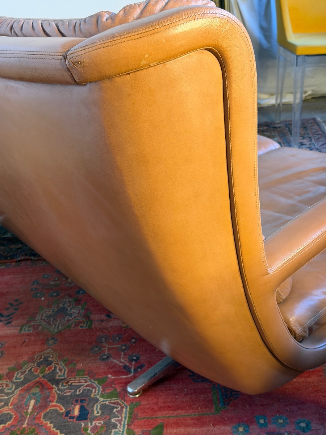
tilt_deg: -23.3
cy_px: 218
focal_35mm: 48
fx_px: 603
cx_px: 163
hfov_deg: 30.3
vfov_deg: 39.7
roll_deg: +5.3
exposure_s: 1/50
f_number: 1.78
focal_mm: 6.76
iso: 160
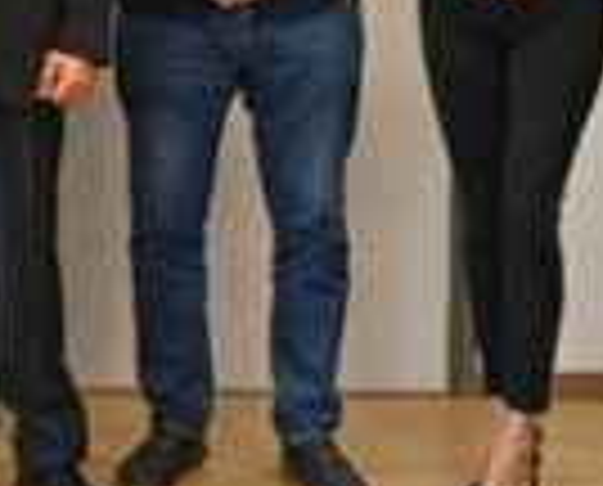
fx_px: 2364
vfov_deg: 11.4
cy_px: -162
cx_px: -320
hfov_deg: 13.6
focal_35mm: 132
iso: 320
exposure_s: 1/60.2
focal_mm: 31.5
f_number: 4
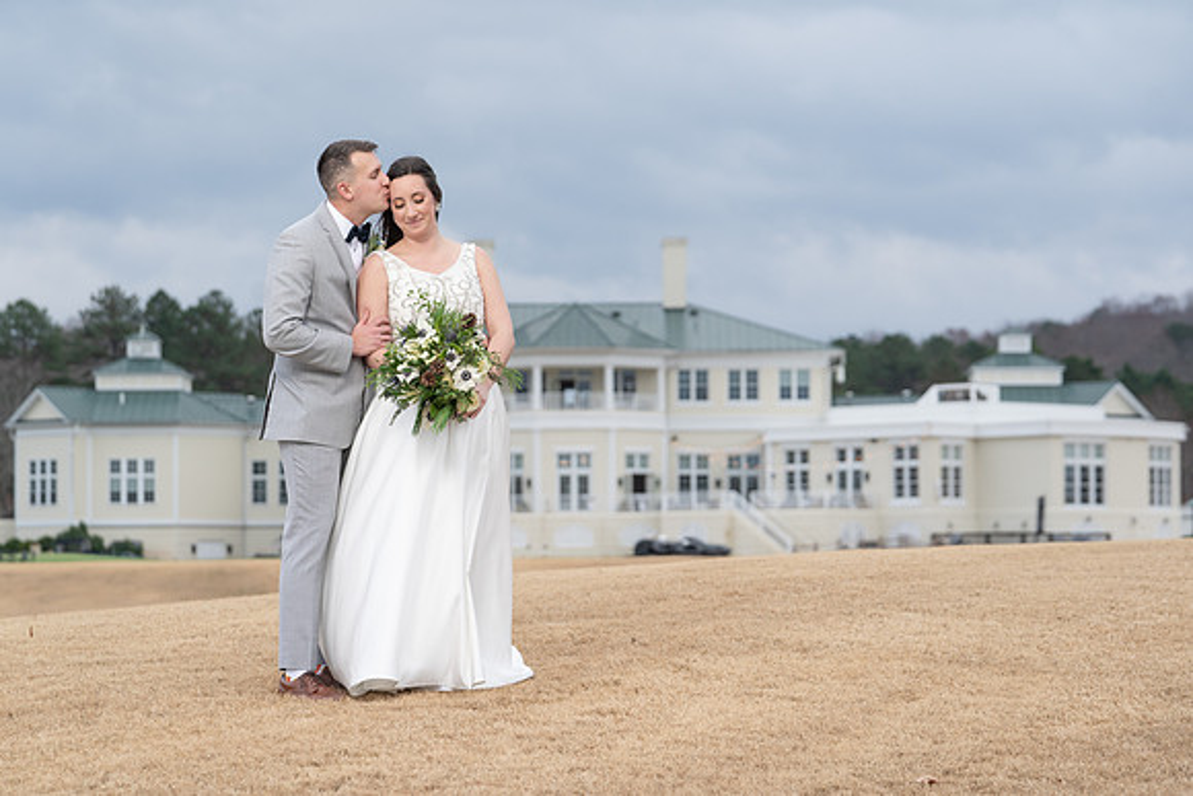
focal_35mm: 129
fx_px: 4282
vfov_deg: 10.6
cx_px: 582
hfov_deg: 15.9
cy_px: 416
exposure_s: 1/250
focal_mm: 122
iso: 320
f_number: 5.6
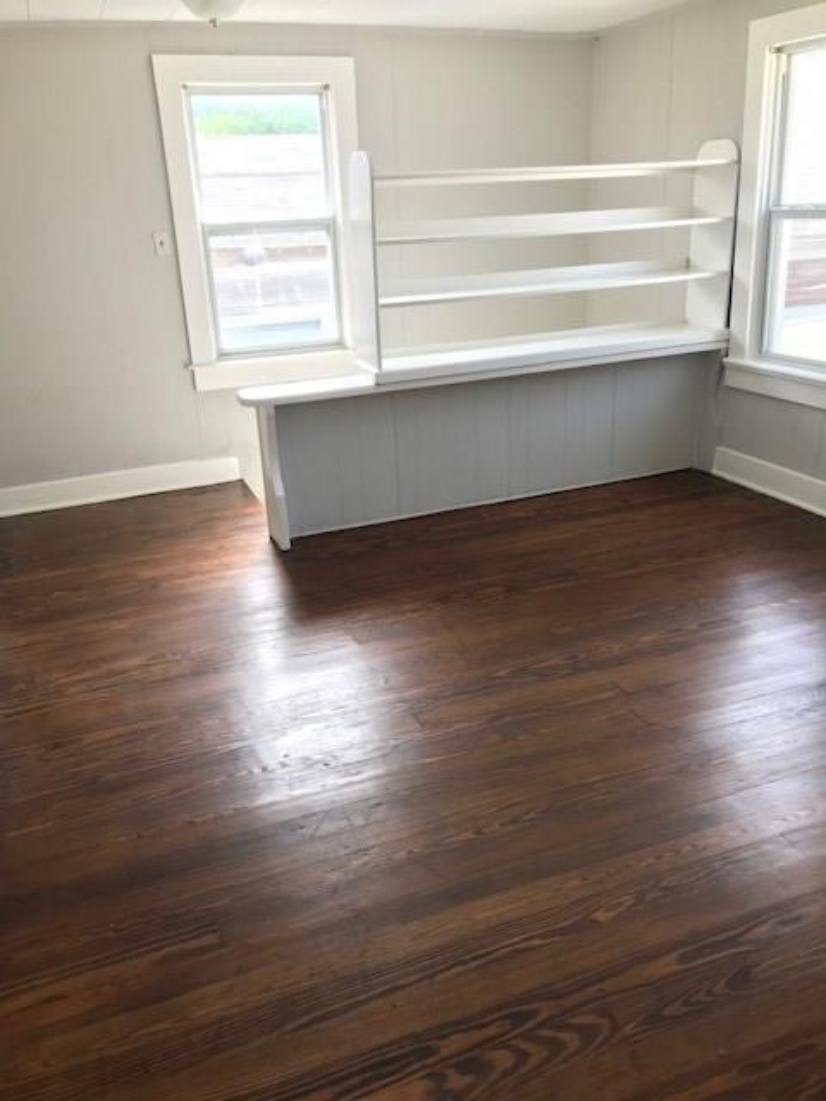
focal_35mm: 28
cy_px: 550
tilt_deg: -20.5
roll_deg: +4.4
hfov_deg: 49.7
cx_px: 413
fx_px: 891
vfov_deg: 63.4
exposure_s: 1/120
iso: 40
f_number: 1.8
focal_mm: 3.99
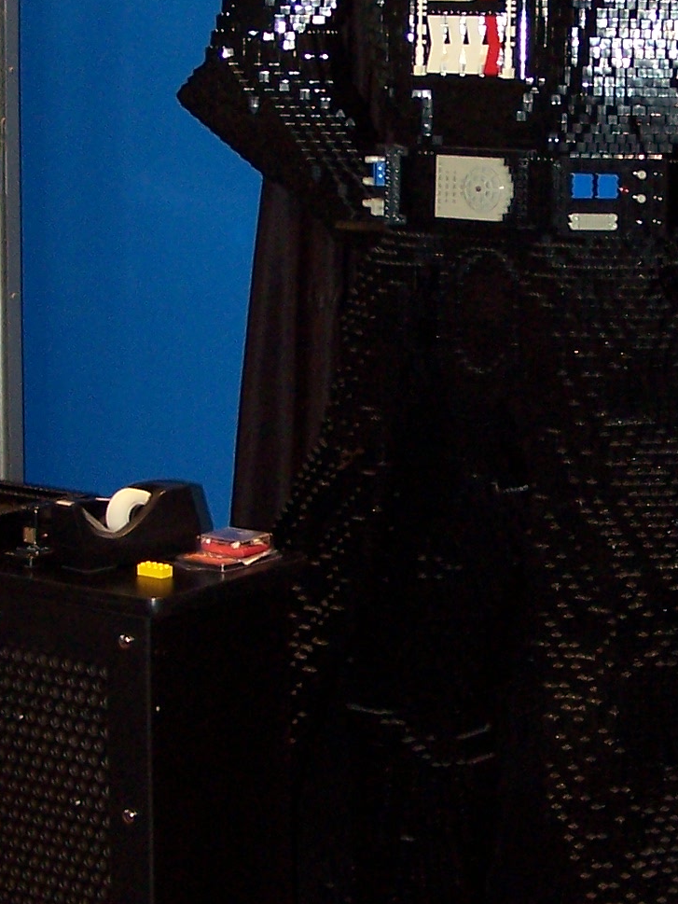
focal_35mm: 101
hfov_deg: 14.6
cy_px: 255
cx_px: 514
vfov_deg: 19.3
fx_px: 2637
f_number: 2.8
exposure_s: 1/60
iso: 140
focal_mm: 6.3
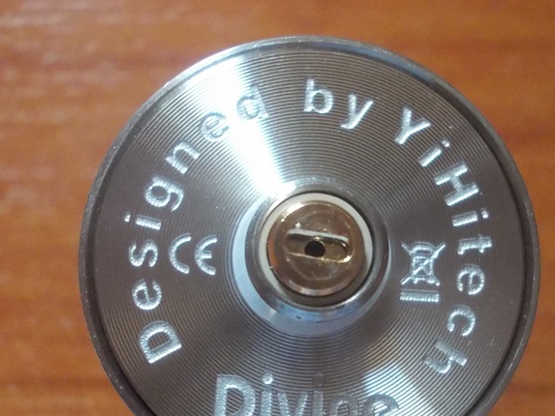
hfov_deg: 32.2
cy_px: 277
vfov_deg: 24.3
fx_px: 962
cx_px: 284
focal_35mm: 60
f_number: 3.3
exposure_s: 1/125
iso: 800
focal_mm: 6.1
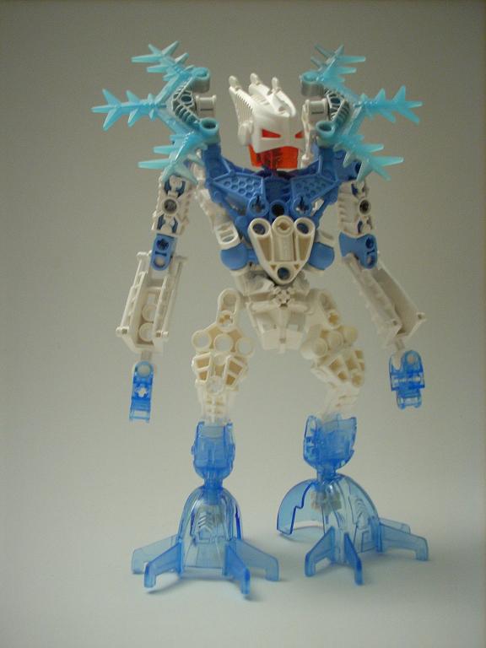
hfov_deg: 38.7
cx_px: 243
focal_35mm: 37
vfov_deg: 50.1
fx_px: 693
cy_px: 324
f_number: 2.8
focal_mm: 6.2
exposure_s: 1/5.4
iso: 200
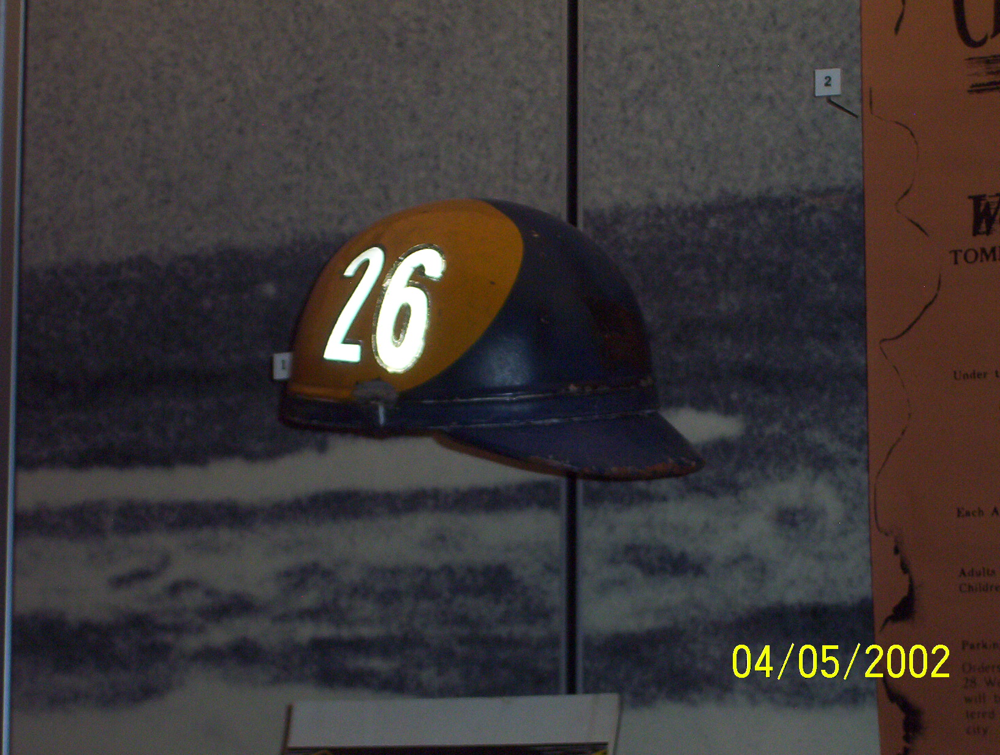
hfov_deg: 18.2
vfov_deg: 13.8
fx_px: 3127
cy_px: 378
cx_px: 500
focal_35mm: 108
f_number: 4.72
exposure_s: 1/90
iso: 140
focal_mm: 16.61
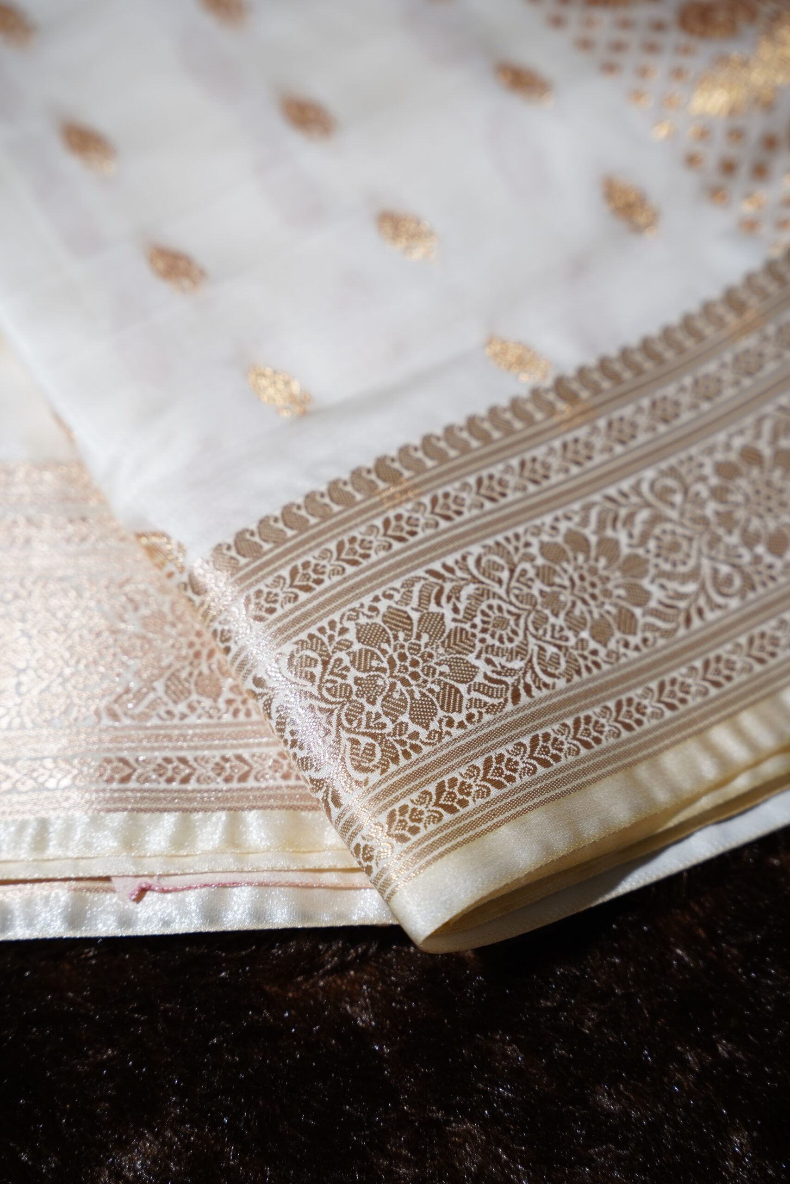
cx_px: 395
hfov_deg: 19.5
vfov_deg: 28.8
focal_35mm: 70
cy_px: 592
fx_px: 2304
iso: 320
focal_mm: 70
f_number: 3.5
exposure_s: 1/200
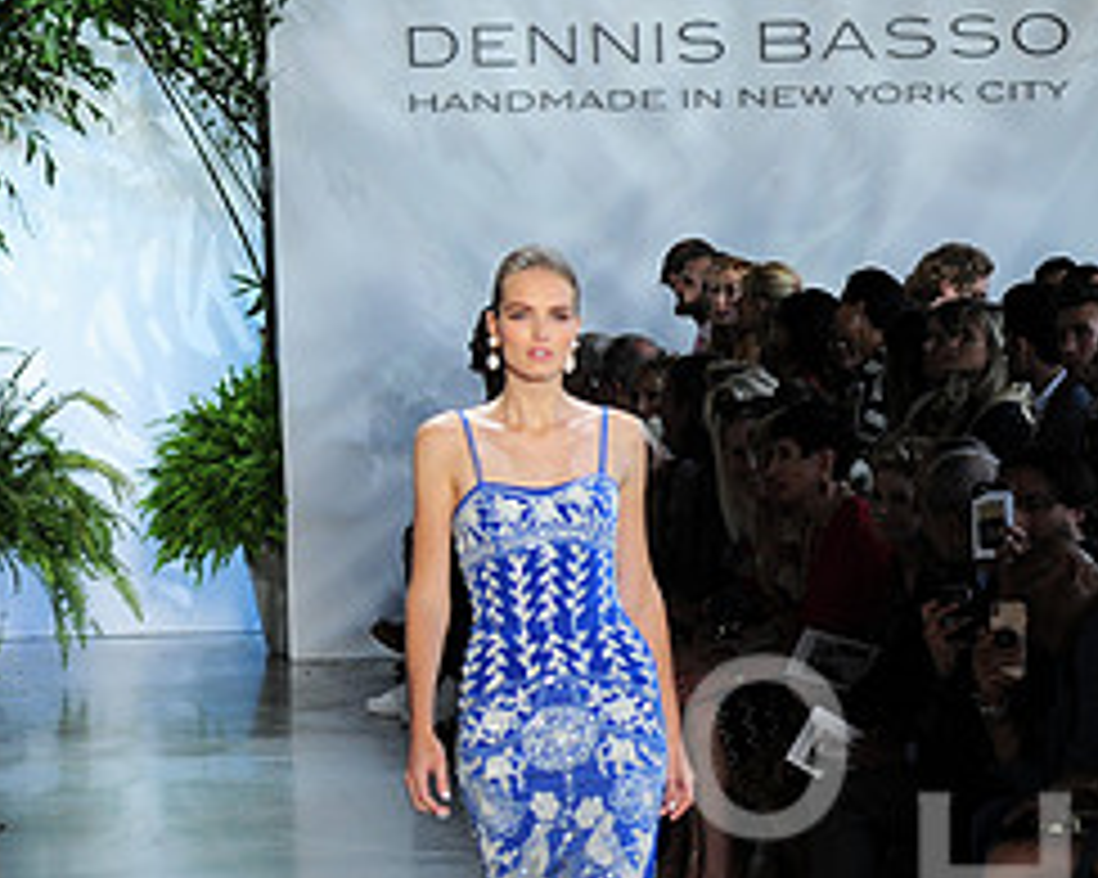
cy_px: 603
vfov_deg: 5.8
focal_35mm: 268
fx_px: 8706
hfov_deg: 7.2
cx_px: 1004
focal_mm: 120
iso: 640
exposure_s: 1/250
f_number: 6.3
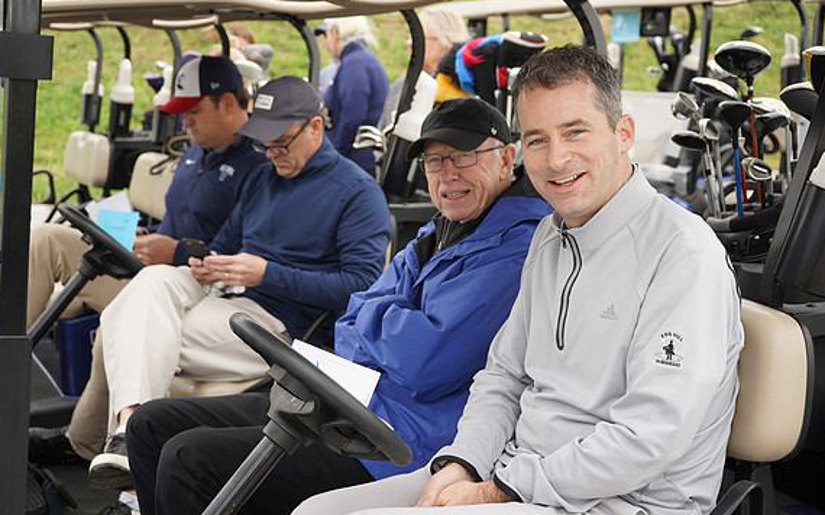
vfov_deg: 23.5
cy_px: 264
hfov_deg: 36.9
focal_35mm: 55
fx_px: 1236
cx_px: 410
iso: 125
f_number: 5.6
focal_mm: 53
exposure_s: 1/80
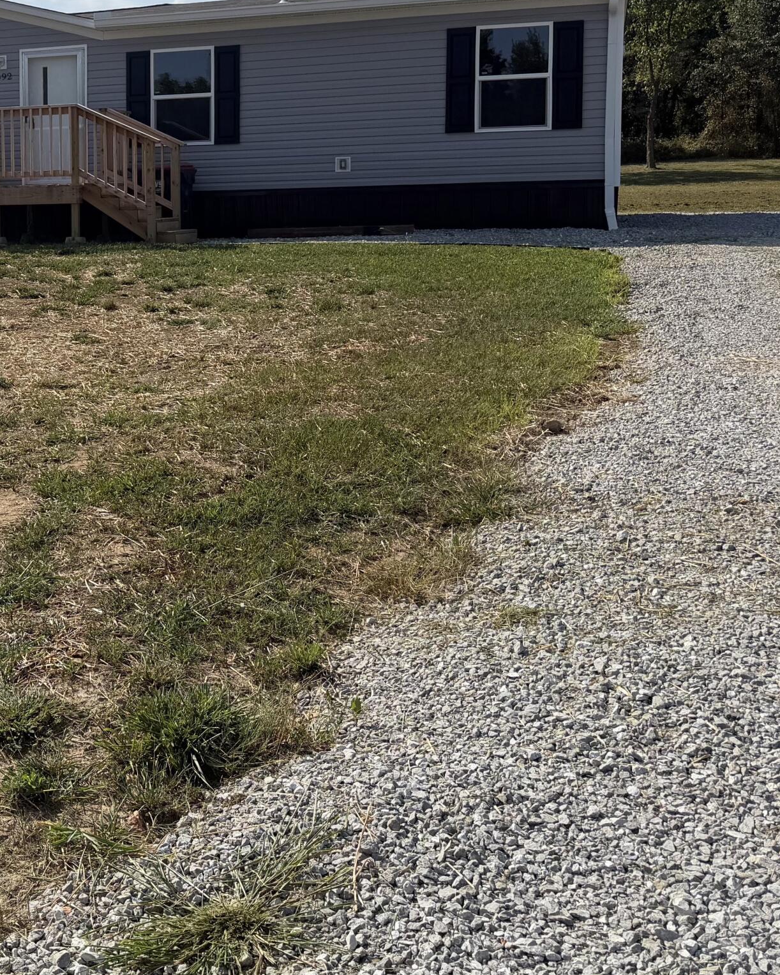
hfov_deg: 30.4
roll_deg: +1.8
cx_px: -3
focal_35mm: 46
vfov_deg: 39.9
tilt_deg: -5.3
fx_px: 1328
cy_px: 332
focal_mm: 6.76
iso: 80
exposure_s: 1/8130
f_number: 1.78
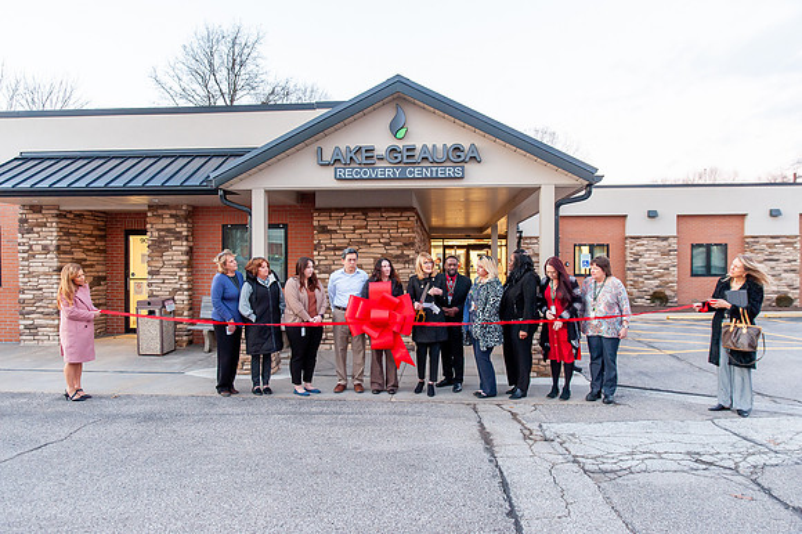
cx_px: 401
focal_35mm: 24
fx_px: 534
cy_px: 267
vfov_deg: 53.1
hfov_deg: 73.8
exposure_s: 1/125
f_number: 2.8
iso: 1250
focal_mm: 24
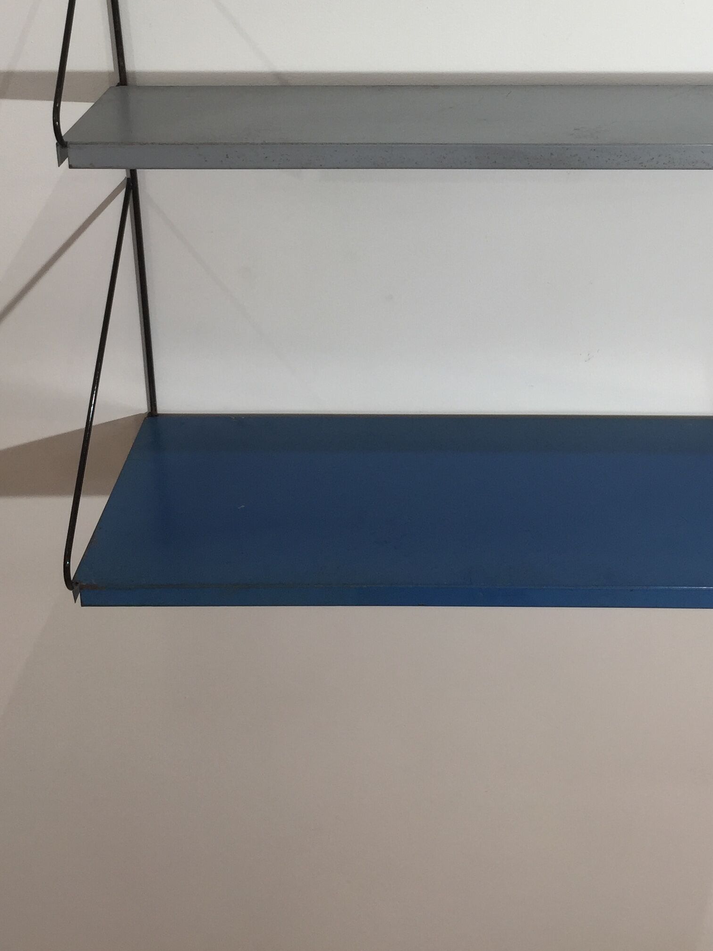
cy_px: 186
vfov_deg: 38.8
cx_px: 464
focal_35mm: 47
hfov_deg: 30.7
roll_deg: +0.8
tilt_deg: -20.2
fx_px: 1291
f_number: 2.2
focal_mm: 4.15
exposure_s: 1/50
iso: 40
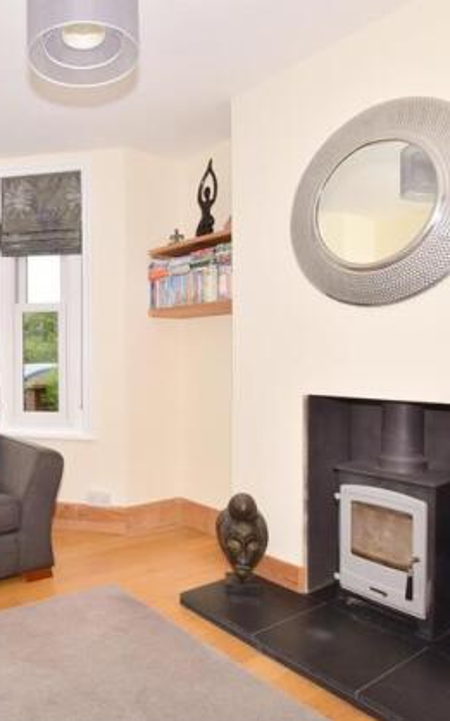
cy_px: 349
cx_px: 78
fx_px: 471
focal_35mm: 24
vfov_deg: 74.8
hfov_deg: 47.7
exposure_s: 1/200
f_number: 16
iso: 400
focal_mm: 10
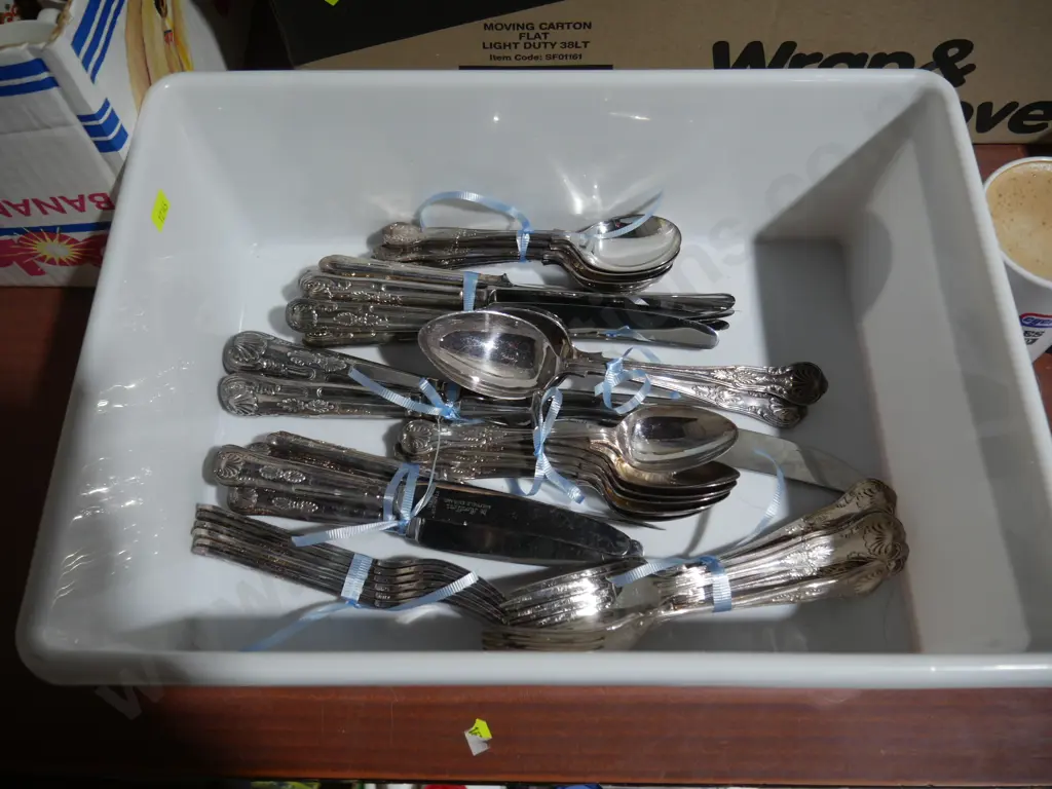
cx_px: 526
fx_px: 851
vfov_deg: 49.7
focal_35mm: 28
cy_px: 394
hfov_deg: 63.4
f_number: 3.5
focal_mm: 14
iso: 200
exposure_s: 1/80
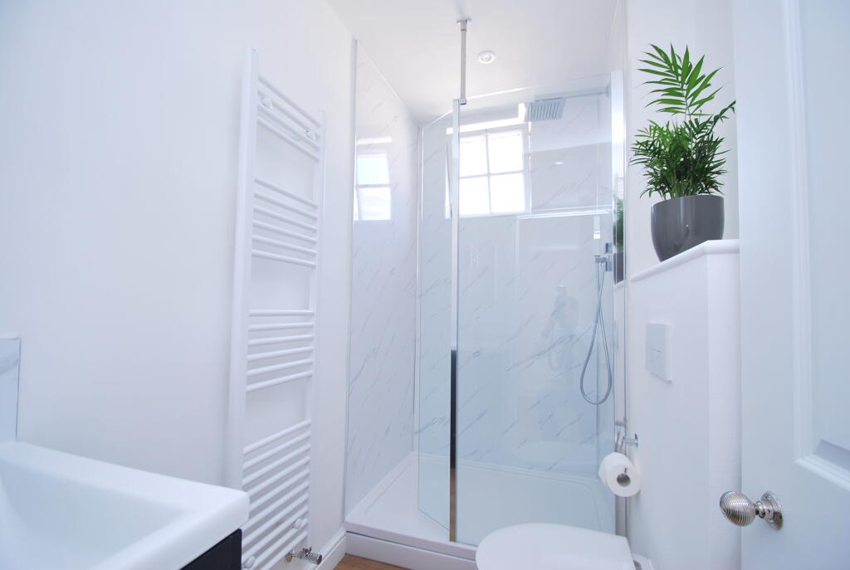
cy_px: 285
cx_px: 425
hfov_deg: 100.3
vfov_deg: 77.6
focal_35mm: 15
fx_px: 355
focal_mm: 10
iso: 200
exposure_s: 1/60
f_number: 4
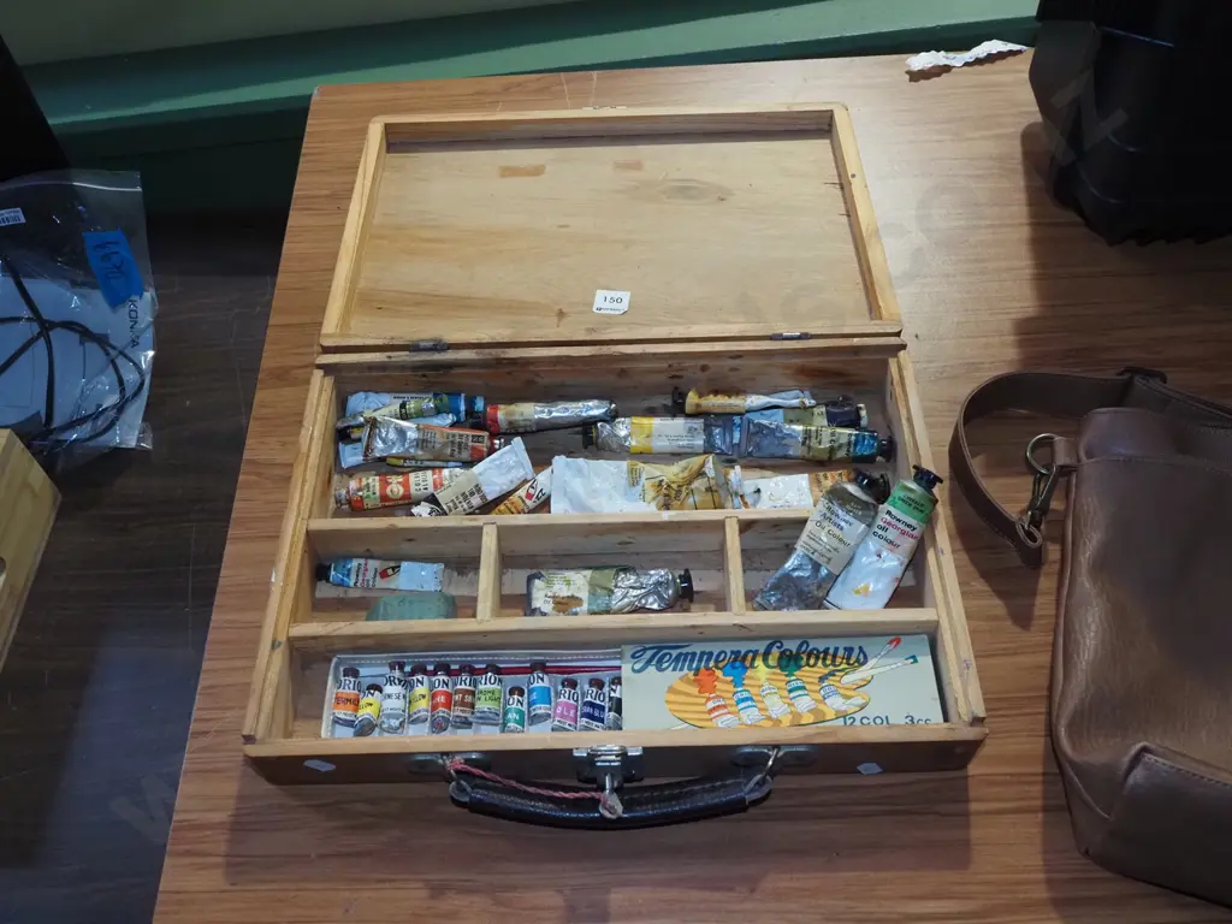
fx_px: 1139
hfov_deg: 56.8
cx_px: 616
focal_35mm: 32
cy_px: 462
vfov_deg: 44.2
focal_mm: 16
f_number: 5.6
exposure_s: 1/125
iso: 2500
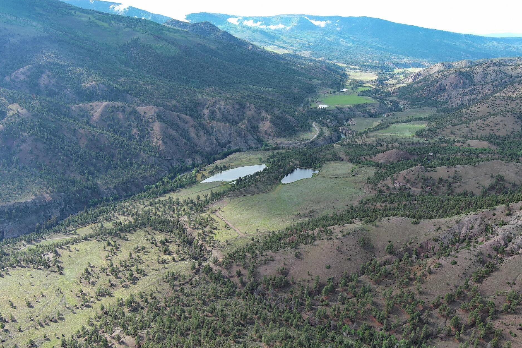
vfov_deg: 42.3
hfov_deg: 60.2
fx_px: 449
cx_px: 278
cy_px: 184
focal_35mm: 31
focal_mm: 10.57
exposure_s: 1/303
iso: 100
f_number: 2.8
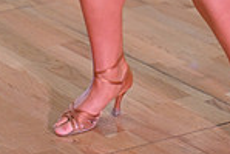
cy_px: -259
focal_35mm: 272
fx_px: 1741
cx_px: 255
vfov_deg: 4.9
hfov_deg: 7.5
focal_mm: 70
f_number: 5
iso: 2500
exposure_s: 1/320
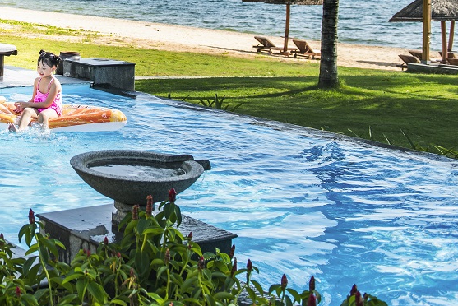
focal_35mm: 75
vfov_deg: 17.5
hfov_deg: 25.5
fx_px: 955
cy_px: -43
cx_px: -15
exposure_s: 1/1250
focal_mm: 31
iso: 100
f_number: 4
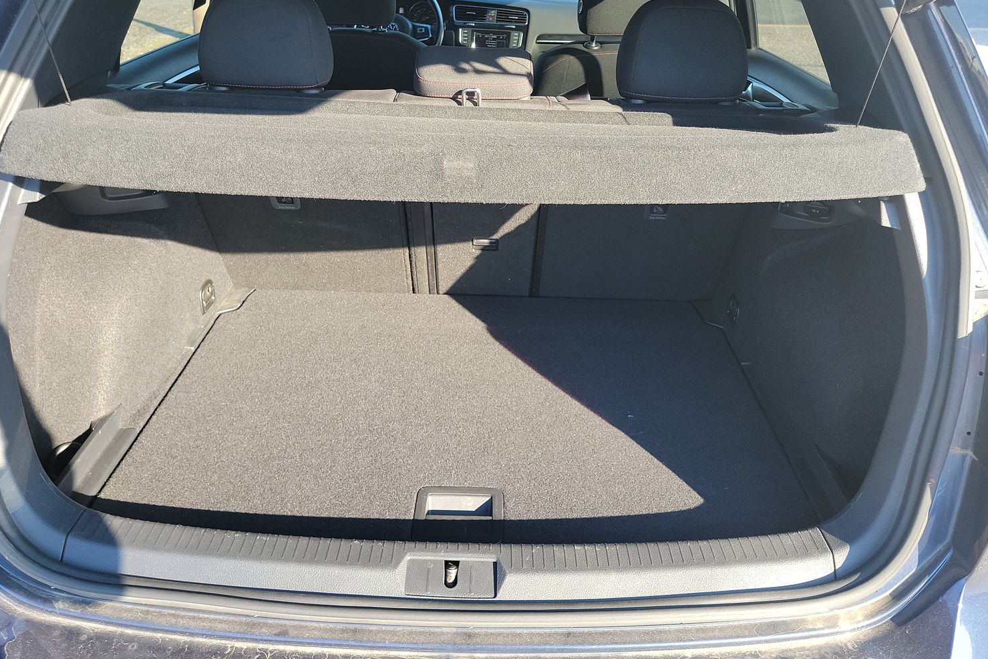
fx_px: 741
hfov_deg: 67.4
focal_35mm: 27
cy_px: 282
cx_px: 477
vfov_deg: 47.8
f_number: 1.8
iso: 72
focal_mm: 6.7
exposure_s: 1/119
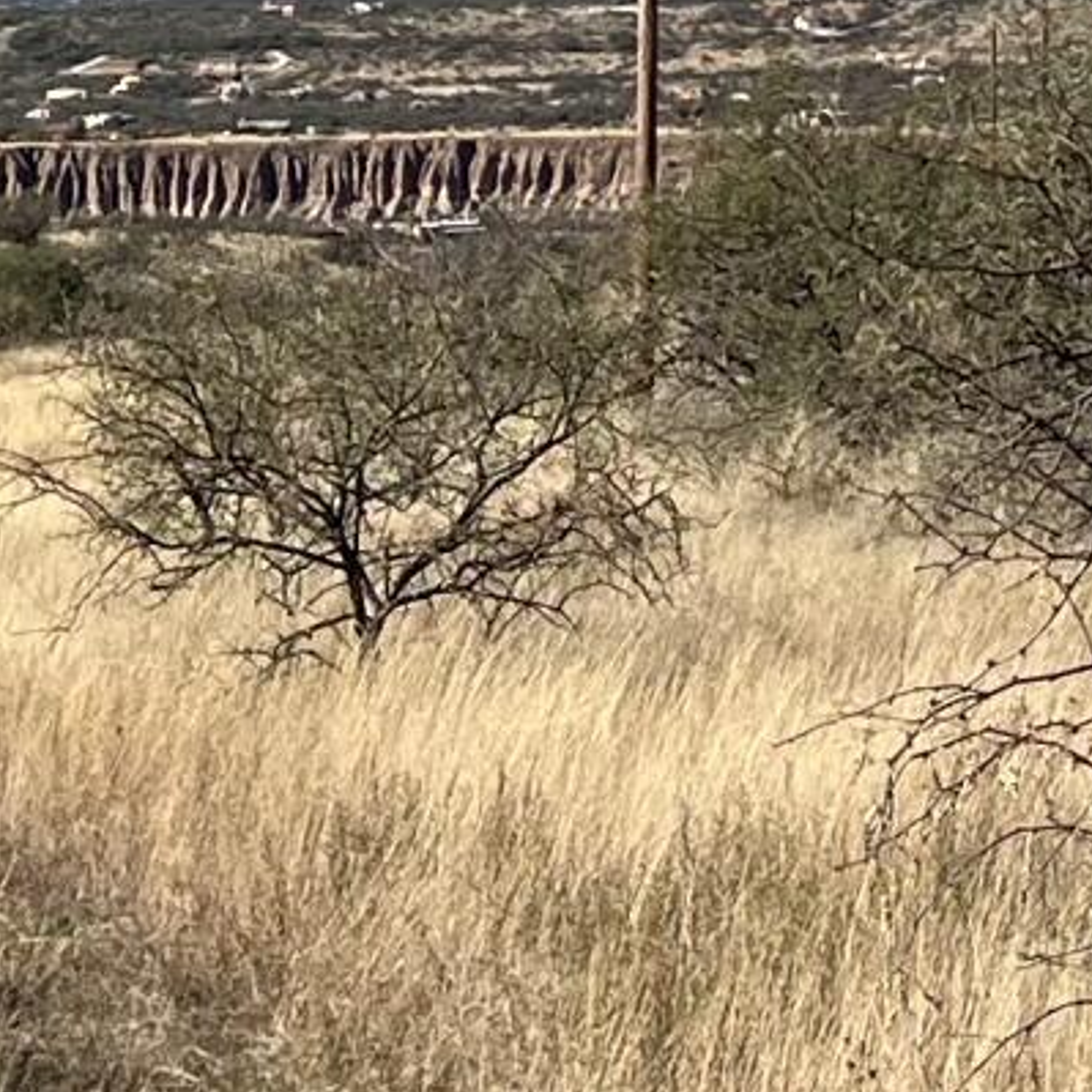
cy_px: -657
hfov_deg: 9.8
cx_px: 1560
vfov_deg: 9.7
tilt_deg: +5.1
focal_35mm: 173
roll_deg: -0.6
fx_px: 6174
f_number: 1.5
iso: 50
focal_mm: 5.7
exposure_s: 1/5882
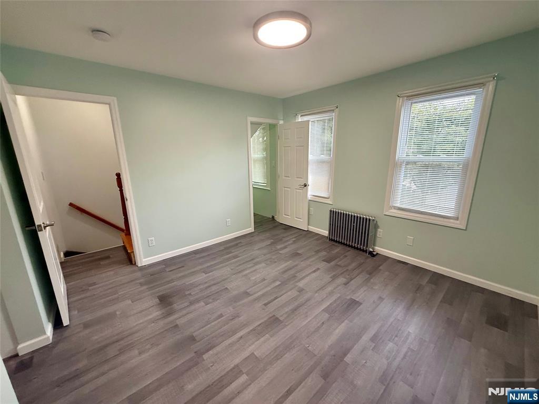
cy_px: 202
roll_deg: +0.1
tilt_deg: -12.7
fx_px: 218
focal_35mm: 14
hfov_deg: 102.1
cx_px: 270
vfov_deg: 85.7
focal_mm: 2.22
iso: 250
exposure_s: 1/120
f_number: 2.2
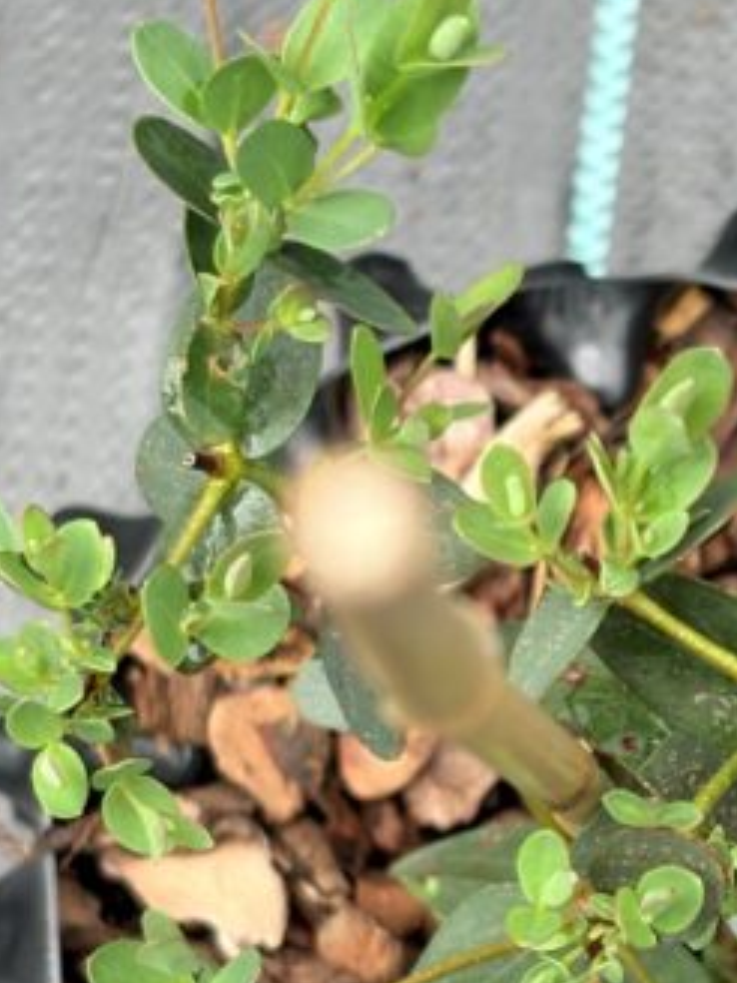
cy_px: 656
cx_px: 635
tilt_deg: -76.5
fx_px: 3605
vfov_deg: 15.5
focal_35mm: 127
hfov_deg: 11.6
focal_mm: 5.96
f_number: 1.6
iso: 50
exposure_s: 1/591
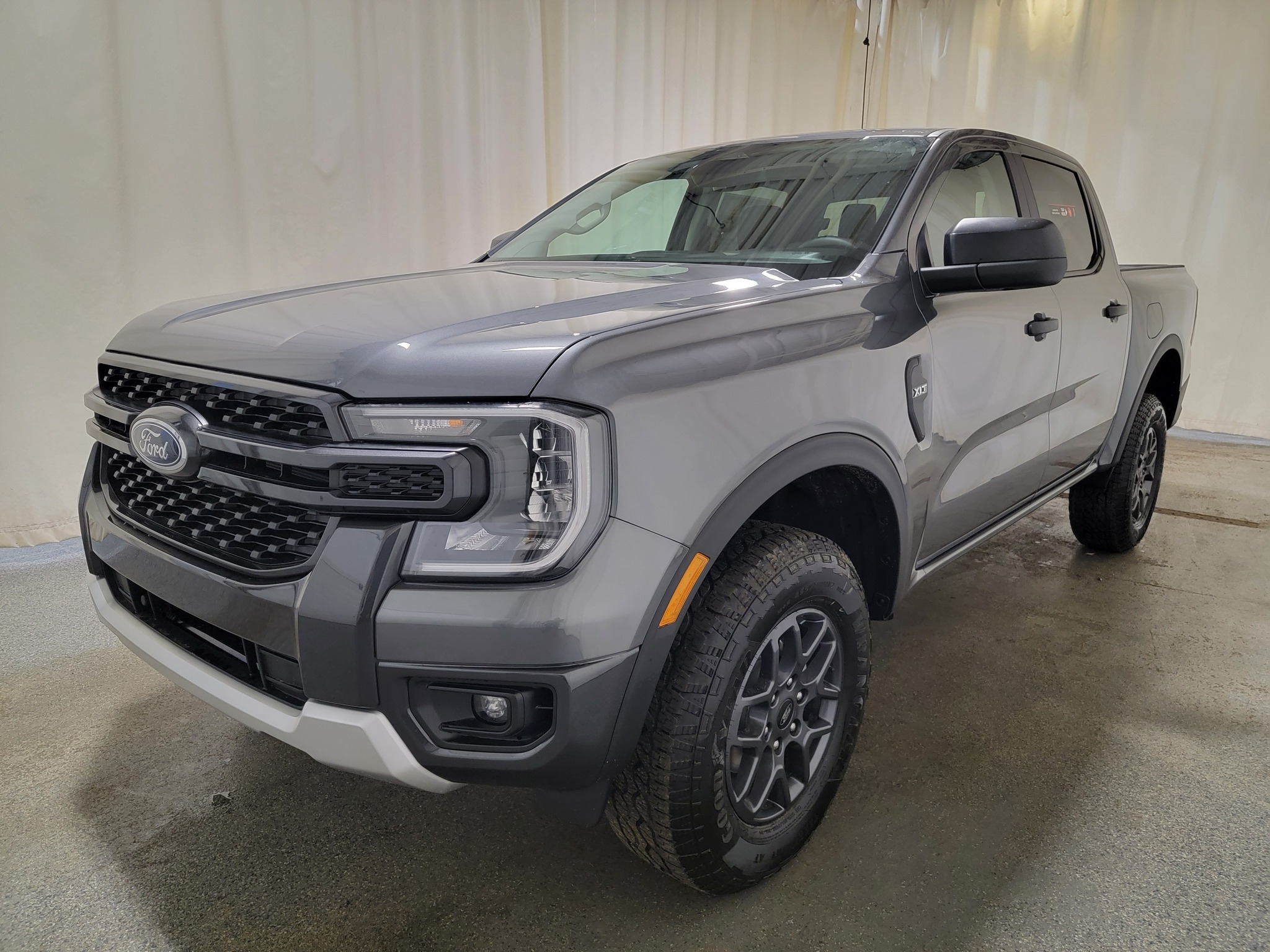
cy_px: 476
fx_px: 881
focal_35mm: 24
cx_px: 635
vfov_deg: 56.8
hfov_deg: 71.6
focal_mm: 6.7
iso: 320
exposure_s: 1/120
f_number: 1.8
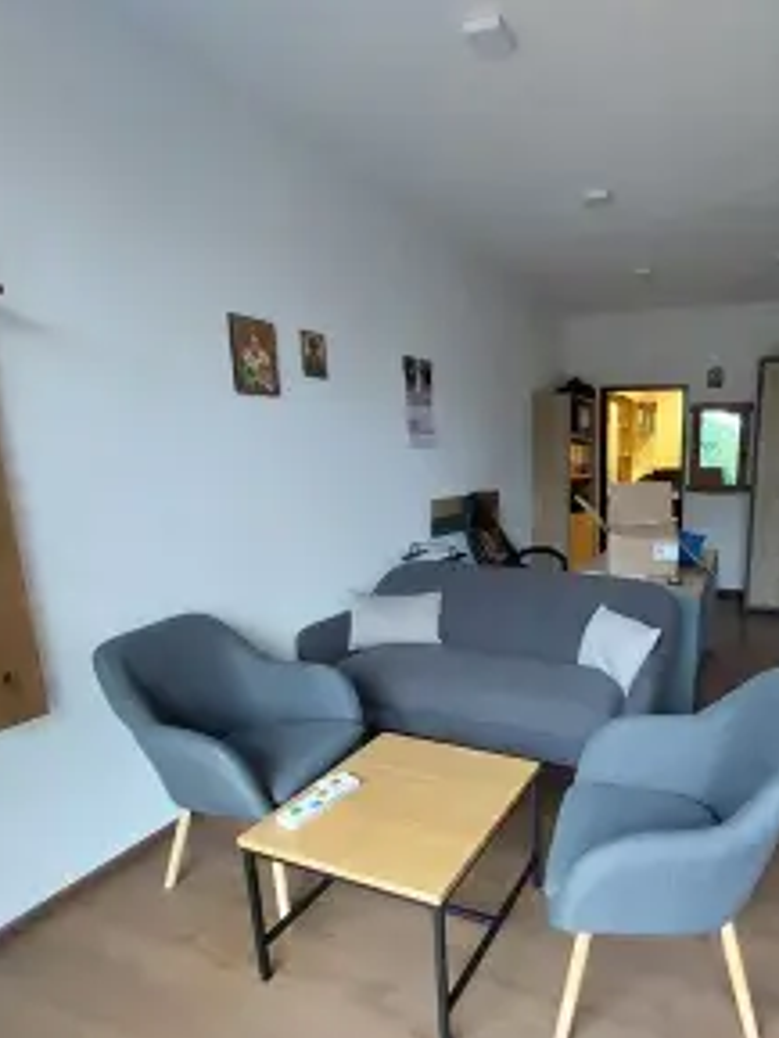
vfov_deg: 87.7
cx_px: 578
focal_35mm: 18
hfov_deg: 67.4
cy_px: 535
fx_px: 540
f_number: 2.2
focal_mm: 1.74
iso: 640
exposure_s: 1/25
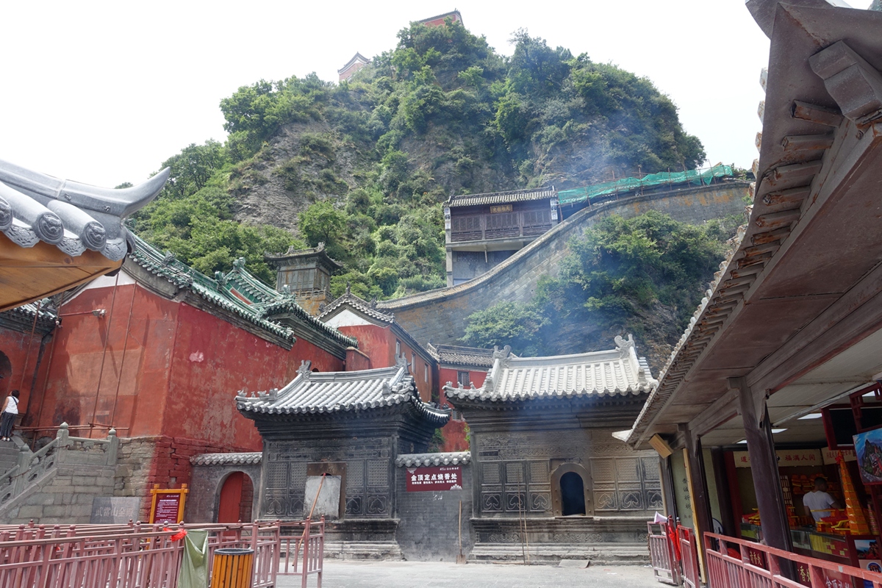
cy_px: 294
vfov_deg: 53.1
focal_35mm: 24
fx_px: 588
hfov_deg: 73.7
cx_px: 441
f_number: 5.6
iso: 125
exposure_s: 1/320
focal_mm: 8.8
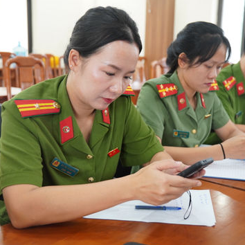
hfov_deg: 34.8
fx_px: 390
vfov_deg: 34.9
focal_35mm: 49
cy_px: 123
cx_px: 149
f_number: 2.8
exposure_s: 1/50
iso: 400
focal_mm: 25
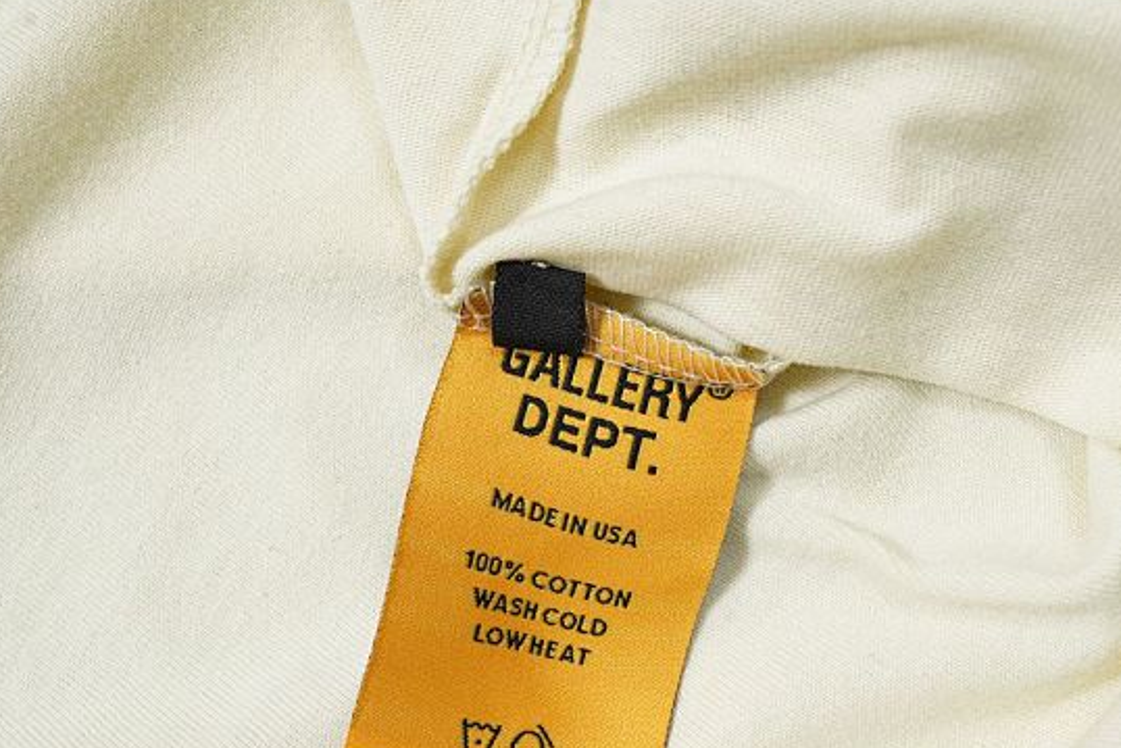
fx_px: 1620
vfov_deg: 25.9
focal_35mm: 52
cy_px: 495
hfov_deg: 38.1
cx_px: 619
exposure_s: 1/100
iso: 1600
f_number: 10
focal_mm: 35
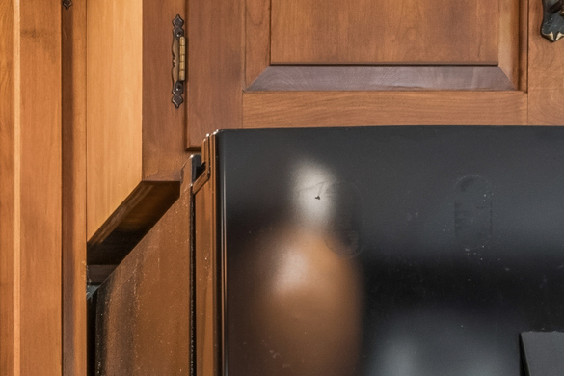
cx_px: -105
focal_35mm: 84
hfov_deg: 22.4
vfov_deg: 15.0
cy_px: 574
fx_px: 1316
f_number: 13
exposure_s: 1.6
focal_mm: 16
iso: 400
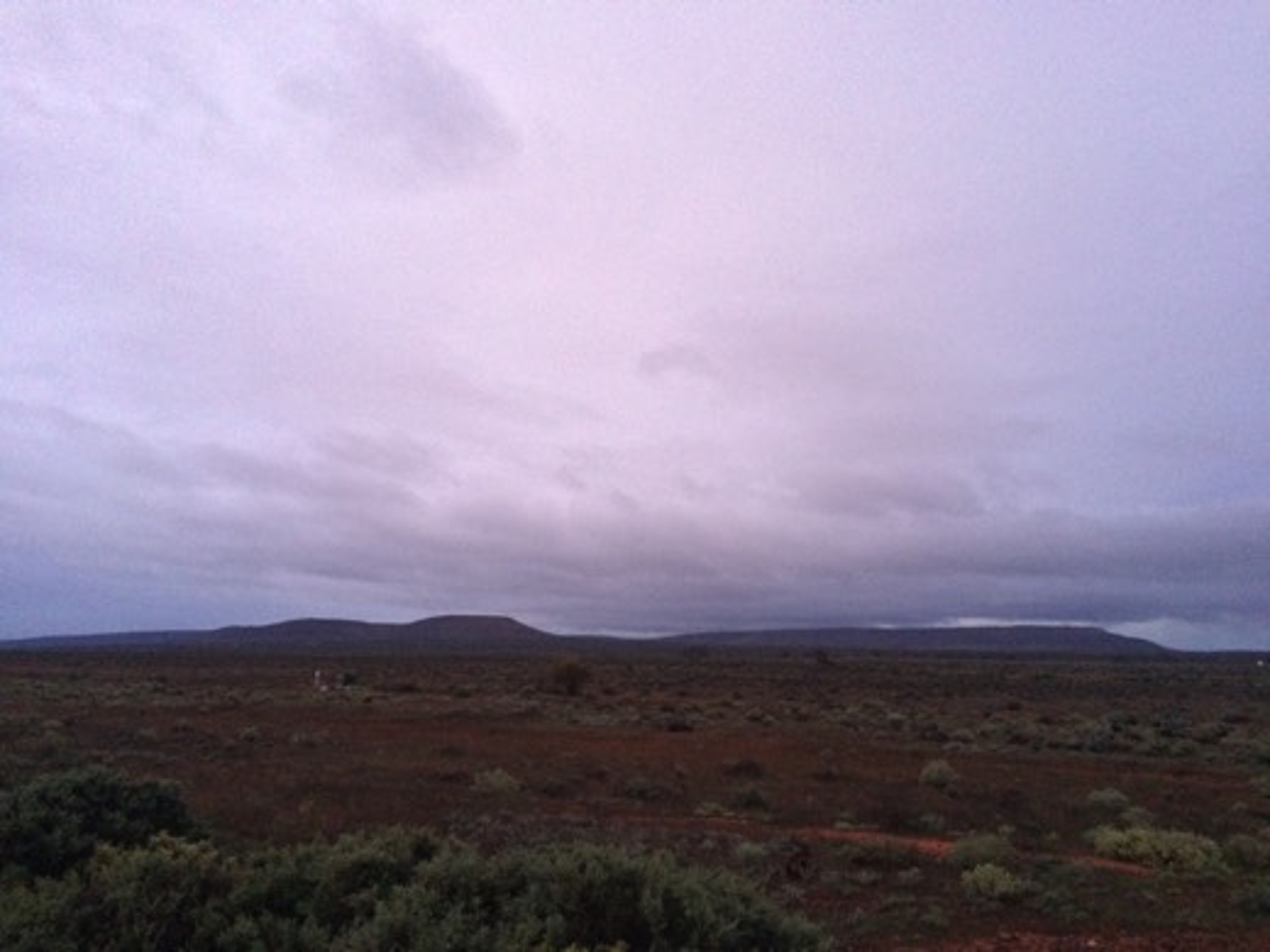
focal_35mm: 29
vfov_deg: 48.2
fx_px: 1064
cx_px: 635
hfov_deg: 61.7
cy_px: 476
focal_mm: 4.15
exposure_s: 1/15
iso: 320
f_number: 2.2
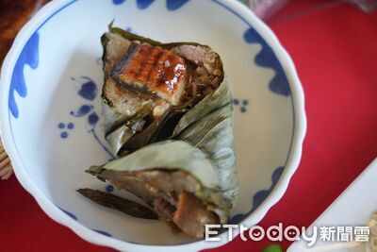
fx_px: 450
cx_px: 188
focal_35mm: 43
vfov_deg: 31.2
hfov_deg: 45.4
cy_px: 126
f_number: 4
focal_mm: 43
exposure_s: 1/100
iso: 800
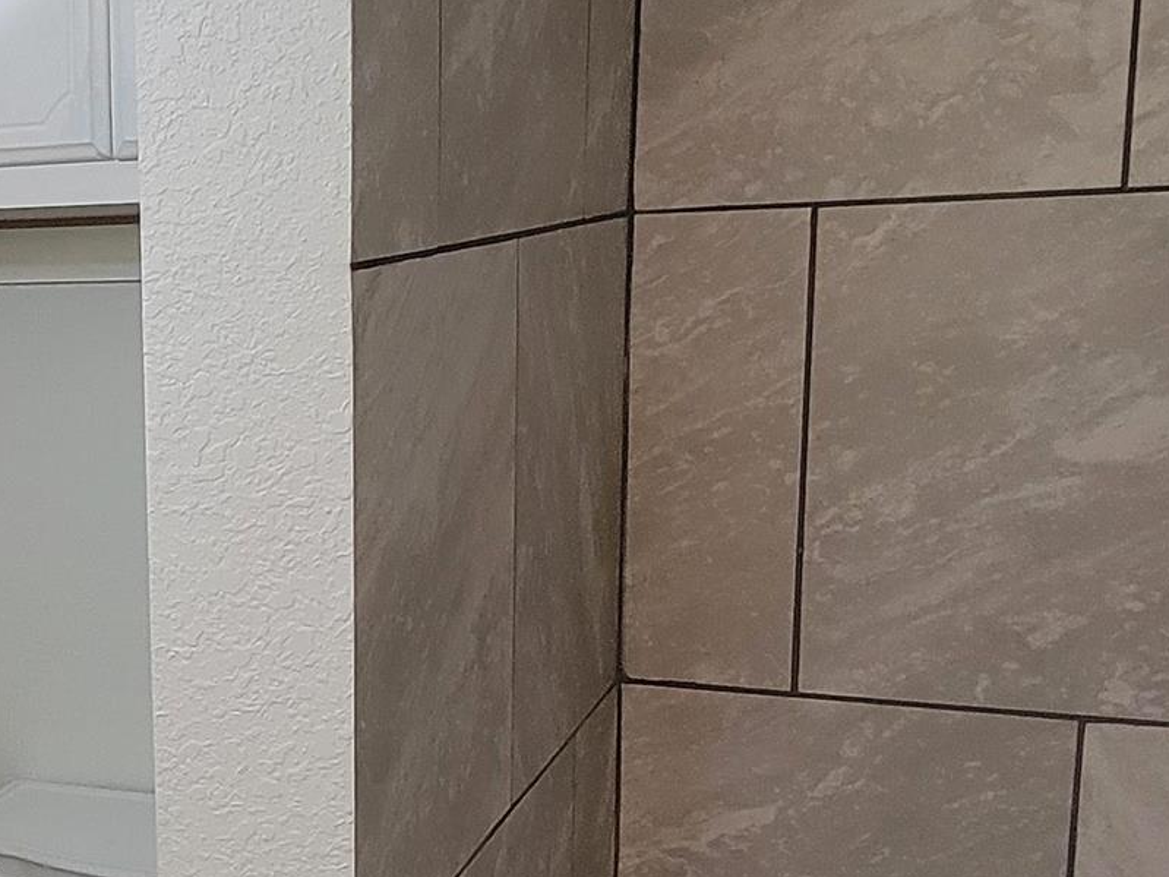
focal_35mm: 50
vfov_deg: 28.9
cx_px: -124
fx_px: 1688
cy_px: 603
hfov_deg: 33.2
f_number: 2.2
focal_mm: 2.2
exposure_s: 1/60
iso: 200
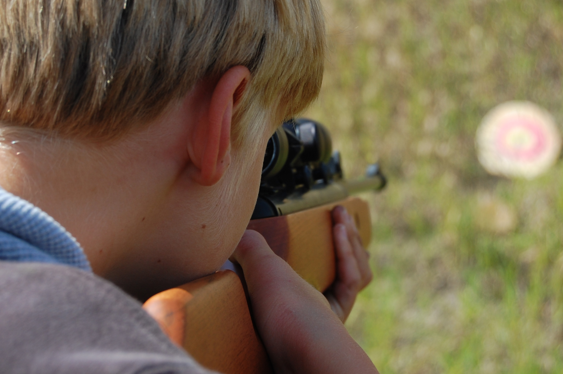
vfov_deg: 11.4
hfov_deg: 17.1
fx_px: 1871
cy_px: 163
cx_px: 271
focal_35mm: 120
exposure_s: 1/400
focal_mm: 55
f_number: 5.6
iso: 200
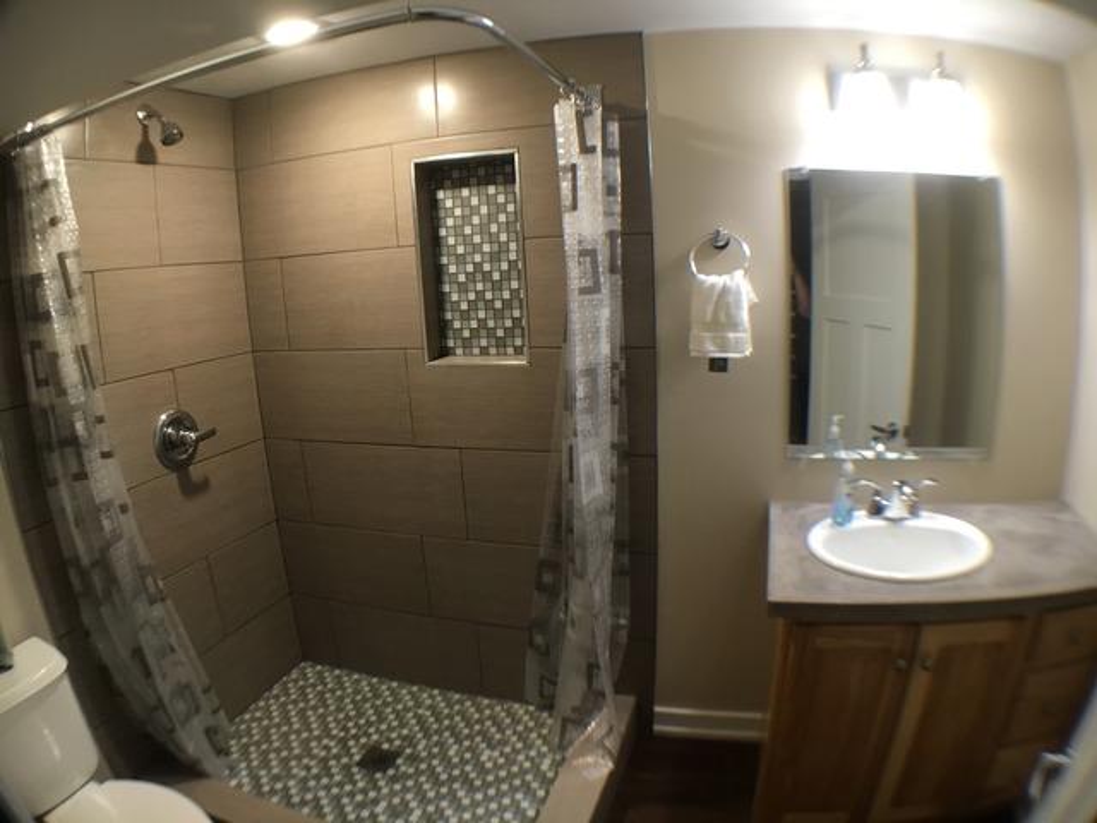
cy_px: 412
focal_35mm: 29
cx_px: 548
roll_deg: +2.5
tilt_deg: -11.9
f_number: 2.2
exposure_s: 1/30
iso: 100
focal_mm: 4.15
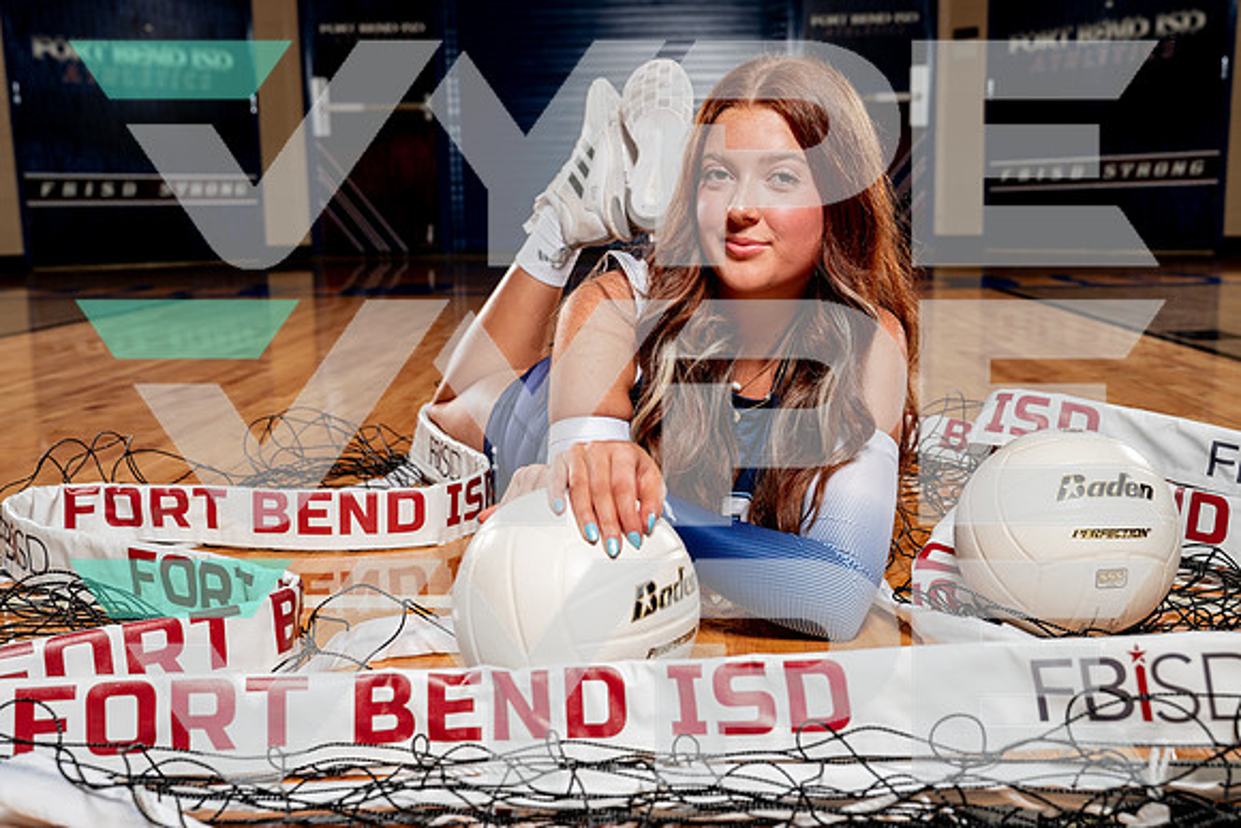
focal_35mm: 43
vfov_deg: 31.2
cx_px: 620
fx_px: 1483
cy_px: 414
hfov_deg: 45.4
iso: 200
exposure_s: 1/250
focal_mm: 43
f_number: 5.6
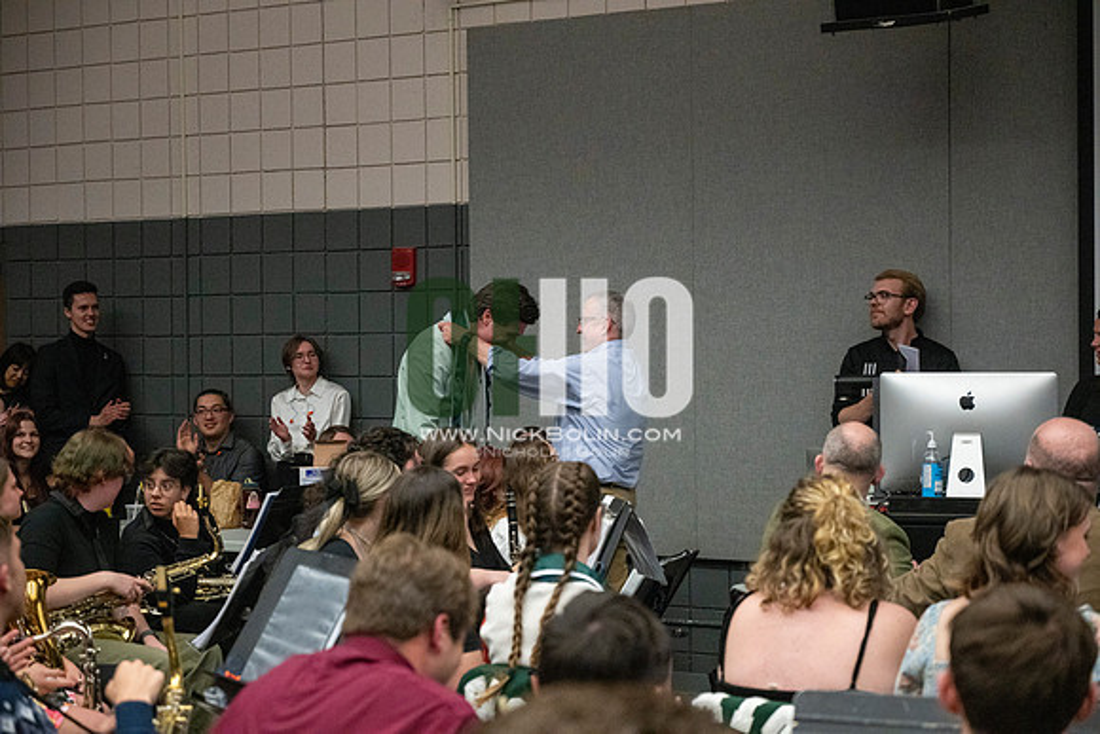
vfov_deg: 19.5
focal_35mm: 70
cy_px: 367
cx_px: 550
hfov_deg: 28.8
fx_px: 2139
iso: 10000
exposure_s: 1/500
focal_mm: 70
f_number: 4
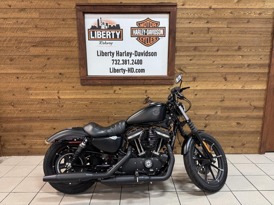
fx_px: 190
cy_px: 102
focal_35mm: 24
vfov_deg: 56.8
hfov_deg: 71.6
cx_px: 137
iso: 320
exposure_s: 1/60
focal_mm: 6.76
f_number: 1.78
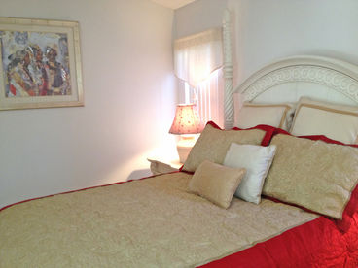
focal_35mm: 35
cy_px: 134
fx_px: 362
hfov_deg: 52.6
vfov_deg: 40.7
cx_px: 179
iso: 160
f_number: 2.4
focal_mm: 4.28
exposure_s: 1/20
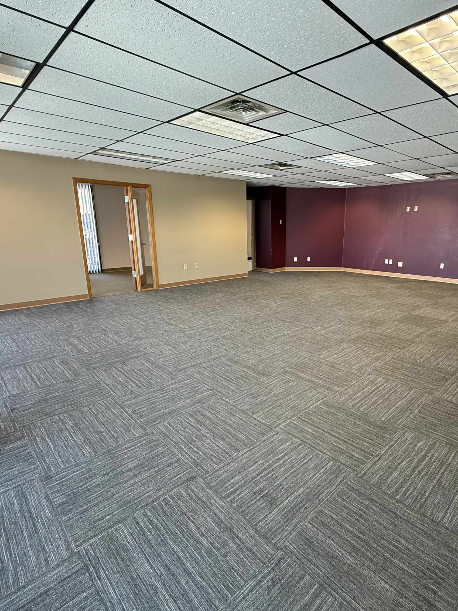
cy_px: 304
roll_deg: -0.3
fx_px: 335
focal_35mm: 19
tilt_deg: -13.4
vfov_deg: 84.7
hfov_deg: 67.8
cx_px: 281
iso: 200
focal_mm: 2.22
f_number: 2.2
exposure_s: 1/99
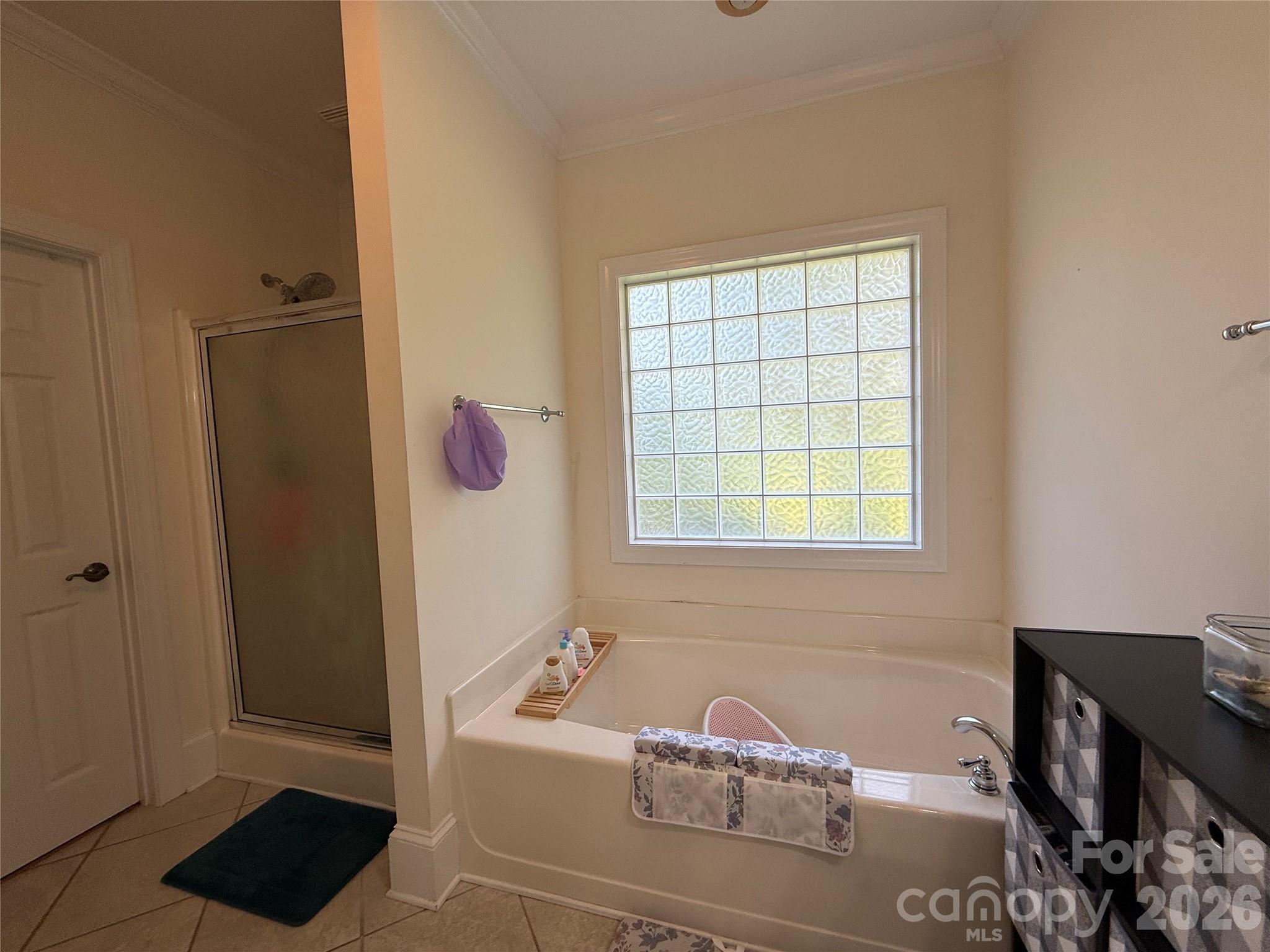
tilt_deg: -3.0
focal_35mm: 14
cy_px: 476
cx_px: 635
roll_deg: +2.3
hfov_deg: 102.1
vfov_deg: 85.7
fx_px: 514
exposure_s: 1/120
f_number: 2.2
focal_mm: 2.22
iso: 50
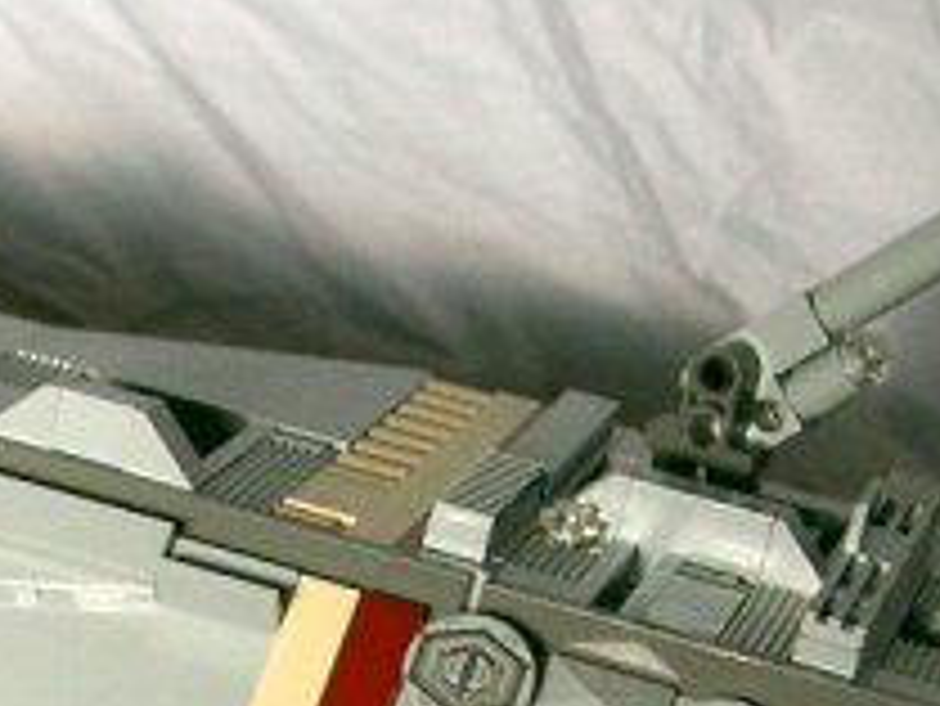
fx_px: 3885
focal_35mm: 143
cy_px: 1034
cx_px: 409
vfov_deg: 10.1
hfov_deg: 13.8
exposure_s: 1/160
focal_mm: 8
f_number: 2.8
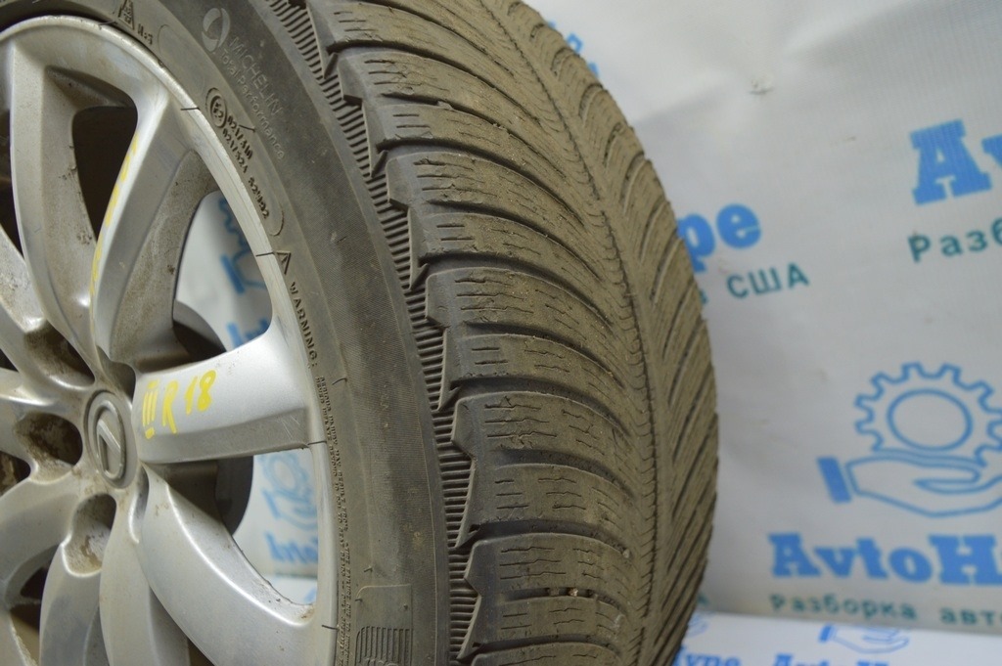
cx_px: 501
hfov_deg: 62.0
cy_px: 333
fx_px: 834
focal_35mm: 30
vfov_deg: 43.5
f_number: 3.5
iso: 400
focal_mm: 20
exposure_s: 1/50
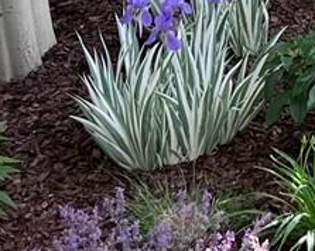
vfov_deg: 8.4
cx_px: 493
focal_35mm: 182
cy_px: -82
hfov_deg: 10.2
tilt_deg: -17.2
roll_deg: +1.6
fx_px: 1695
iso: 50
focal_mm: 5.7
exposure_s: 1/840
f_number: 1.5
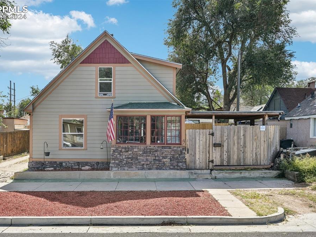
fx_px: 301
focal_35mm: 33
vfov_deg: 42.9
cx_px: 138
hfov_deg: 55.2
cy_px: 120
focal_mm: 30
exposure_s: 1/60
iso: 100
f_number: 8
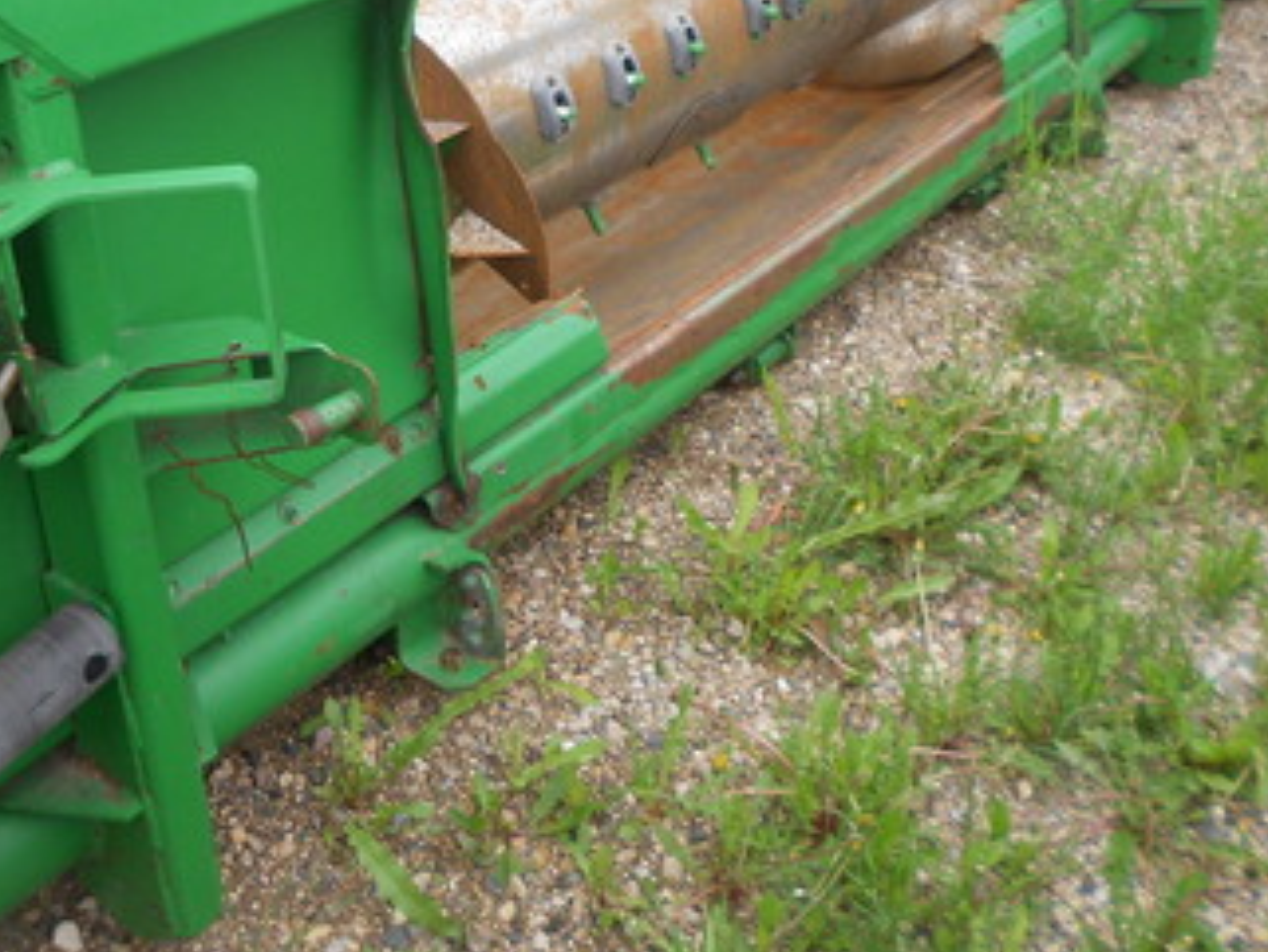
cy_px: 194
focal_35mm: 44
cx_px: 474
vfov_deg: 32.0
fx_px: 1612
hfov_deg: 42.6
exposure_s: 1/60
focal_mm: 4.6
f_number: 3.2
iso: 80
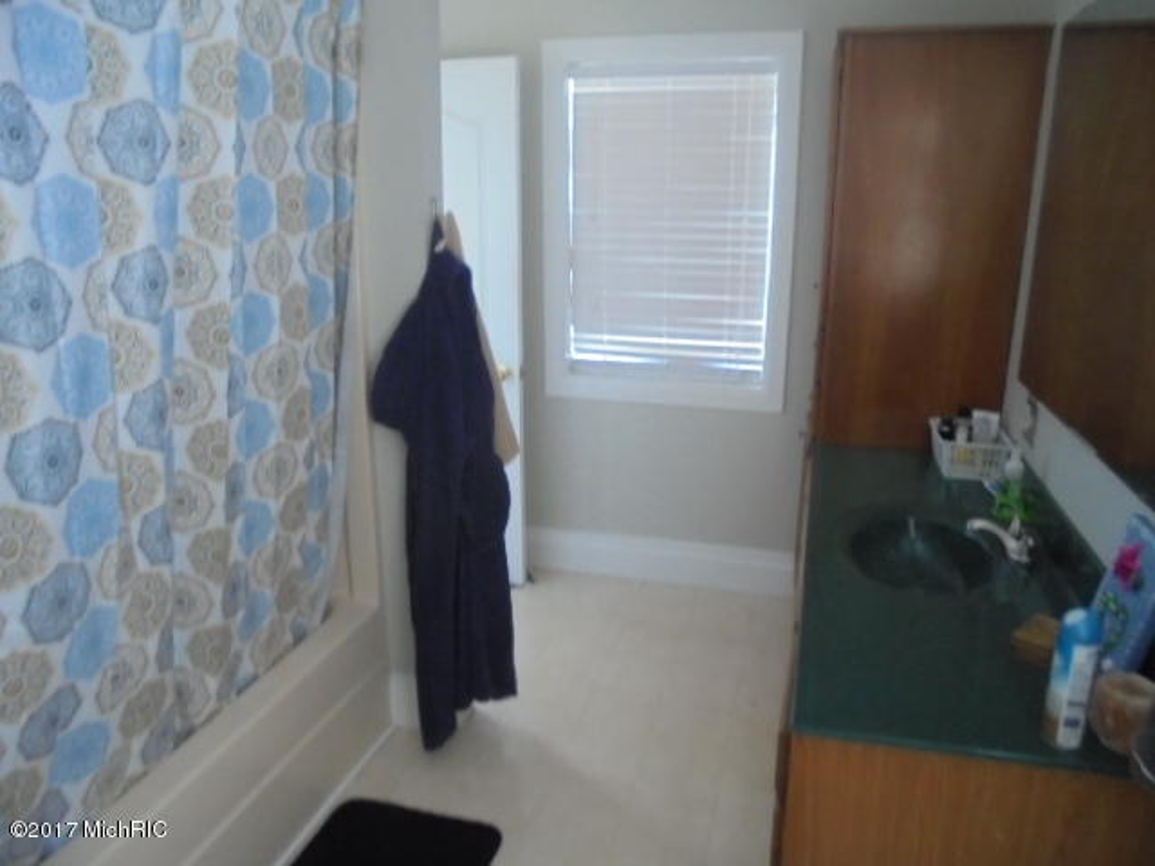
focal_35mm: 26
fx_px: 868
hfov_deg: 67.3
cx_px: 578
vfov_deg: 53.1
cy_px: 433
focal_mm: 4.6
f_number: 3.5
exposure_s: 1/13
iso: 400
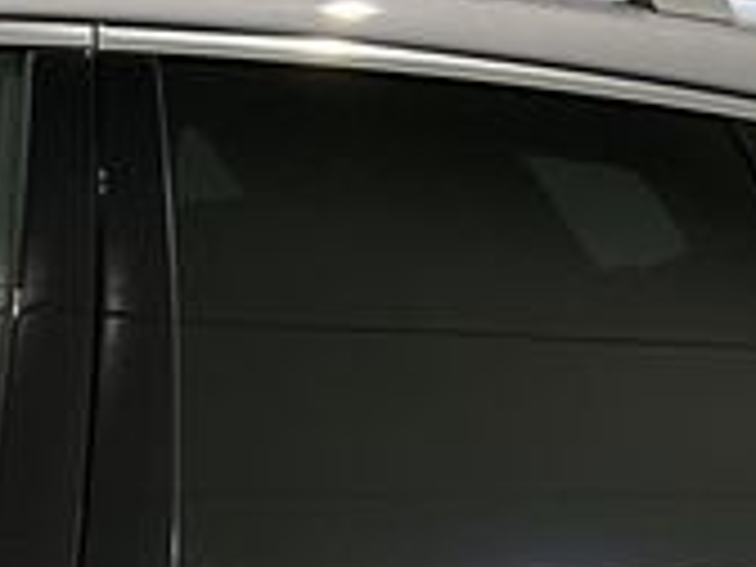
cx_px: -333
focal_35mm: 138
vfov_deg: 10.5
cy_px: 788
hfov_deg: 13.6
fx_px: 3014
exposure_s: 1/50
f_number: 1.8
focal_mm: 3
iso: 64
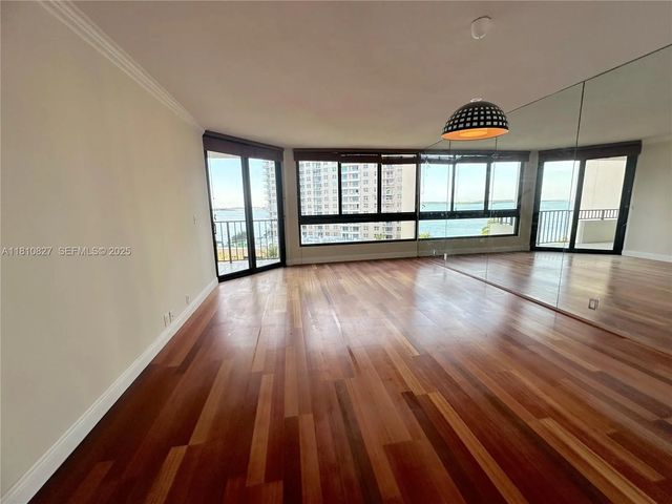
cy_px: 252
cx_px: 336
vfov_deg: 85.7
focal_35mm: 14
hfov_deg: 102.1
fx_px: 272
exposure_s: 1/120
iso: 50
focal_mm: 2.22
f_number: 2.2
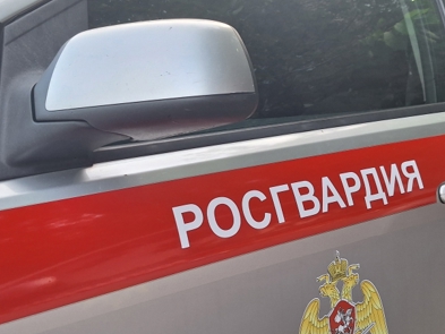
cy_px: 152
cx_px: 210
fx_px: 502
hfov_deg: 47.8
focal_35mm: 39
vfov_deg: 36.8
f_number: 1.8
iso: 40
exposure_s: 1/101
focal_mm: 5.54
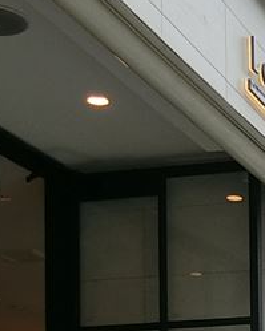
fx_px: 1167
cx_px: 459
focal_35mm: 119
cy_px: 493
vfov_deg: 15.0
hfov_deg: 12.0
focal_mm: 4.06
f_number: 2.7
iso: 80
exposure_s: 1/400
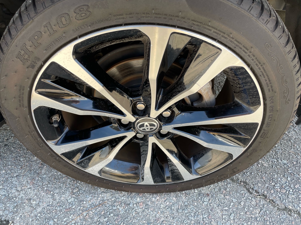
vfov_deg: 53.1
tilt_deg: -45.8
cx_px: 150
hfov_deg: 67.3
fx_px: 226
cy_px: 112
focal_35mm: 26
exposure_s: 1/213
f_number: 1.6
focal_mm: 4.2
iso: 32
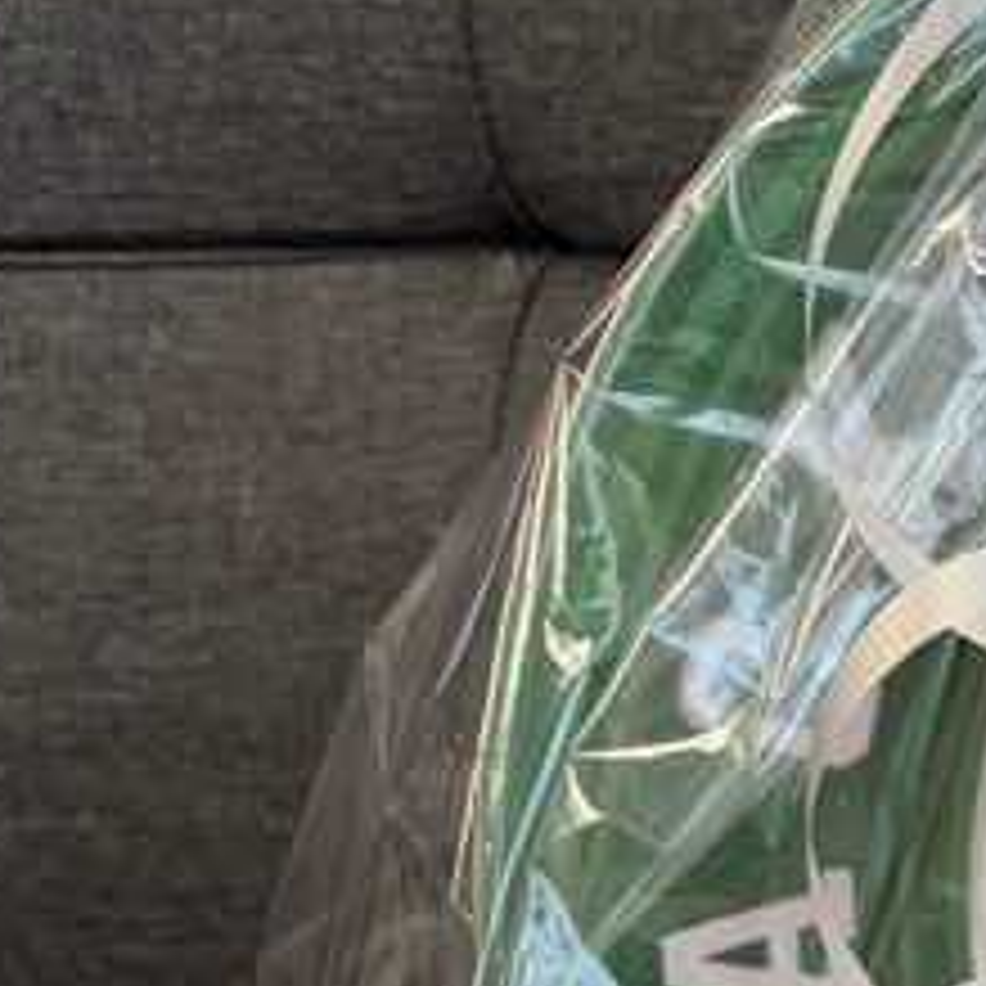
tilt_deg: -35.6
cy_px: 1706
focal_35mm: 116
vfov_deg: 13.6
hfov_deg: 13.1
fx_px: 3738
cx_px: 1958
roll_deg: +2.8
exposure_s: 1/121
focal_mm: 6.93
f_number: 1.8
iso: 125
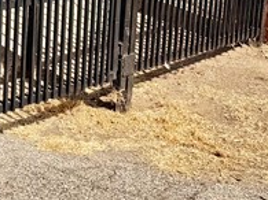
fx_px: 975
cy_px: -151
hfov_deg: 12.8
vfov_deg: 11.0
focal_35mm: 126
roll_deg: -3.1
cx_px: -328
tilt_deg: -5.0
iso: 80
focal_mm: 6.76
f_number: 1.78
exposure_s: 1/4405
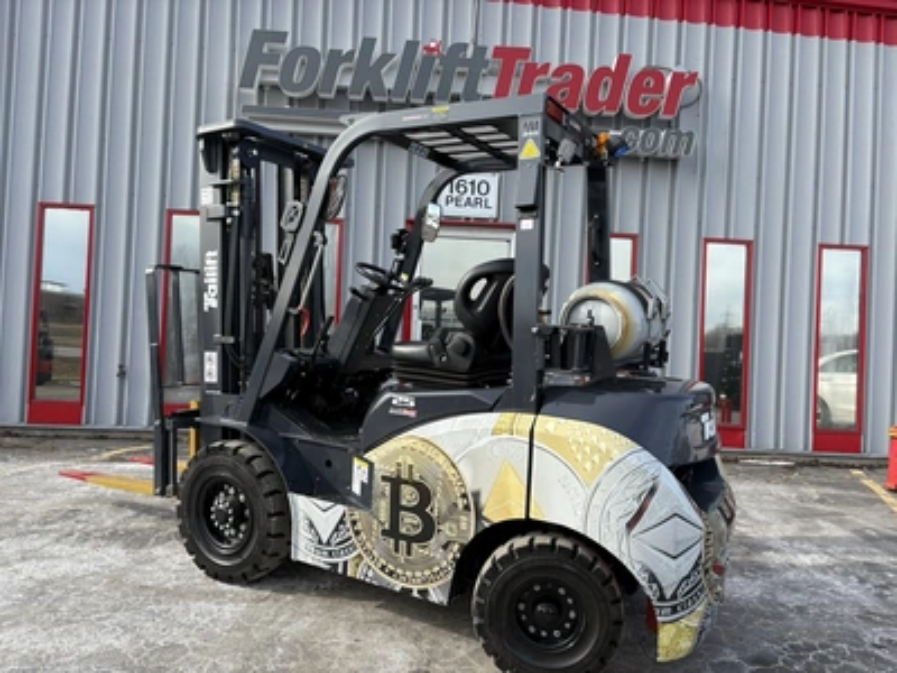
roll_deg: -2.0
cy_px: 336
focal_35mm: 26
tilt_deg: +1.3
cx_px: 448
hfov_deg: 67.3
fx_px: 674
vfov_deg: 53.1
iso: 50
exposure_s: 1/1287
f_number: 1.6
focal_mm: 5.96
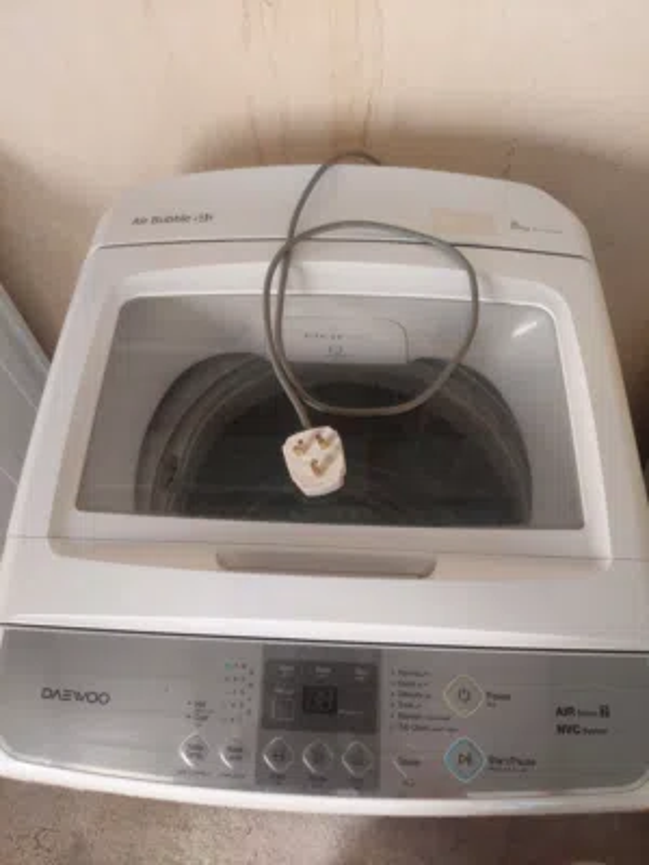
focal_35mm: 24
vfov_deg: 71.6
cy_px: 432
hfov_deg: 56.8
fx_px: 600
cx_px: 324
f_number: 1.8
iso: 160
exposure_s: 1/60
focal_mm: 5.23
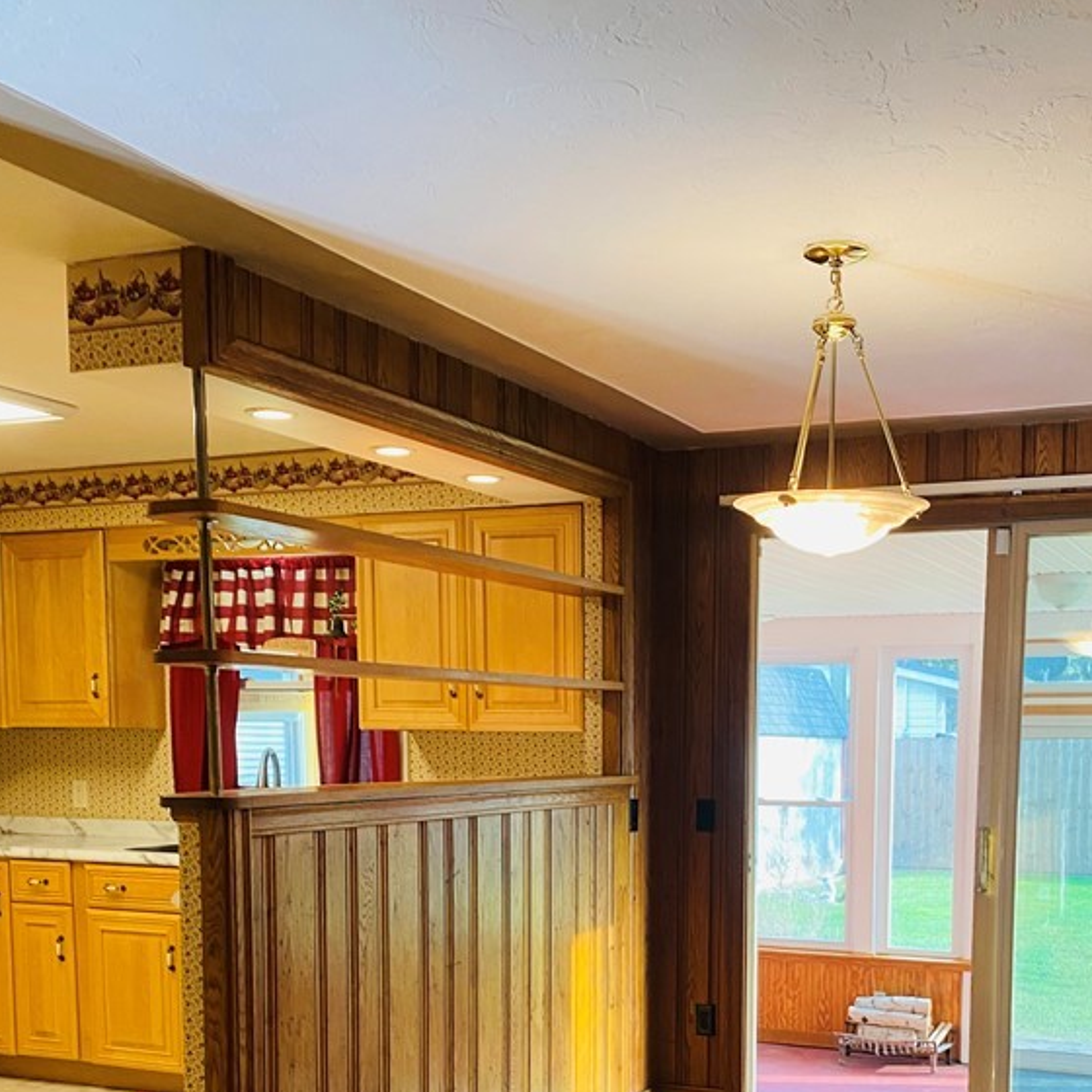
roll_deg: +0.5
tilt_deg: -3.3
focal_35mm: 42
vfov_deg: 37.9
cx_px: 704
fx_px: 1499
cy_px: 934
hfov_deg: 39.7
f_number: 1.8
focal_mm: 4.25
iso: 100
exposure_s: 1/60
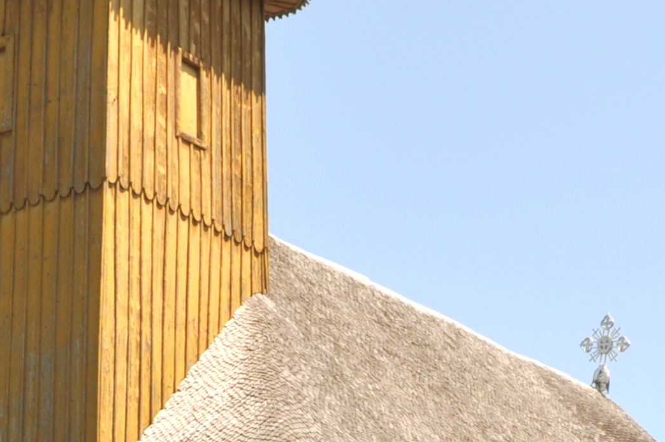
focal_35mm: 111
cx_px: 417
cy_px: 484
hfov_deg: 18.4
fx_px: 2048
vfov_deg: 12.1
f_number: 9.5
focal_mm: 18
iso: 200
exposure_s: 1/350
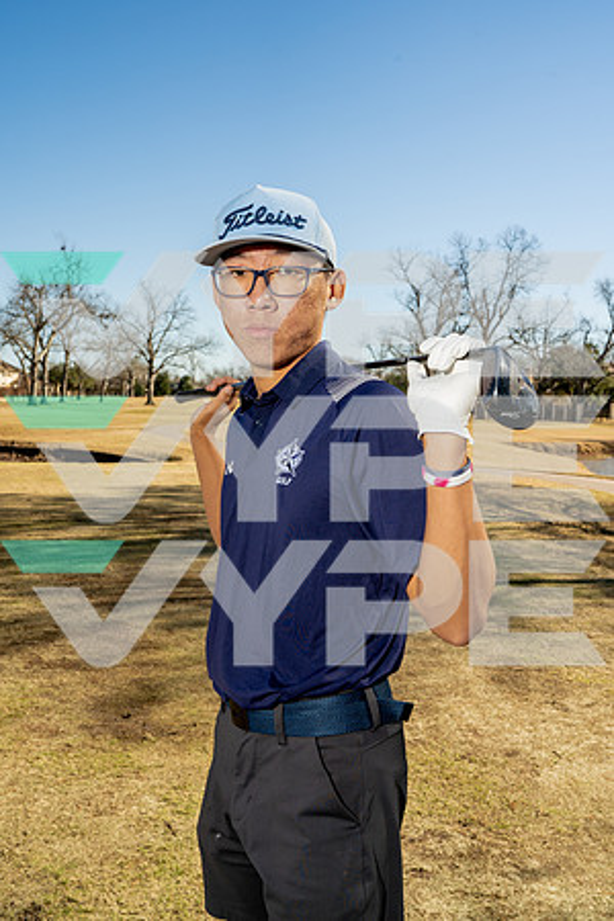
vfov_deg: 54.4
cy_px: 460
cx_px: 307
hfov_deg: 37.9
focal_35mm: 35
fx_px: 895
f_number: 9
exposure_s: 1/250
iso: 200
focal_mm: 35
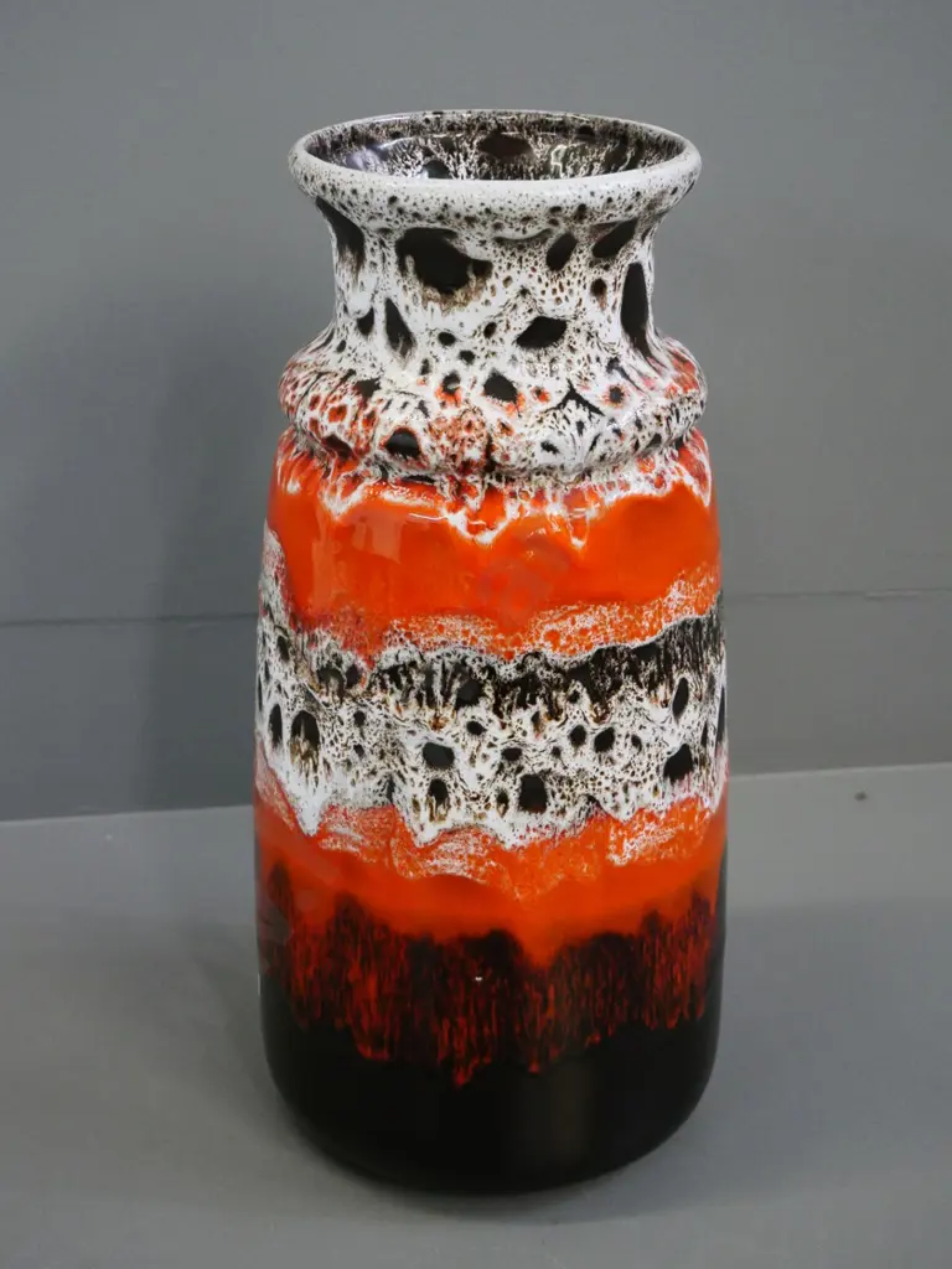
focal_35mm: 50
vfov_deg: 38.2
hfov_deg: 29.1
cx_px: 476
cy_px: 634
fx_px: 1833
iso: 3200
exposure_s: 1/160
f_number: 5
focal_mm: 25
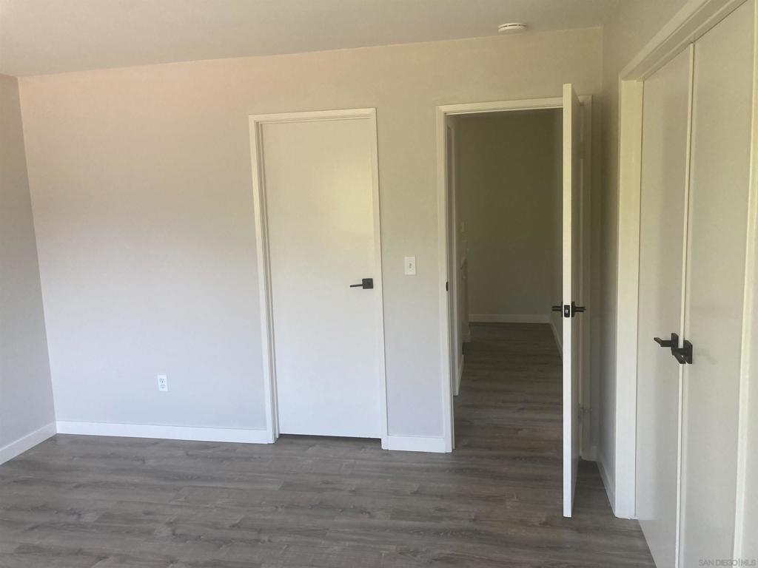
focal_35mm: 28
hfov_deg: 63.4
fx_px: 613
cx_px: 379
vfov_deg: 49.7
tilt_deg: -5.3
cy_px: 284
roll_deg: +1.4
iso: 80
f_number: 1.8
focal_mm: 3.99
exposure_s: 1/94
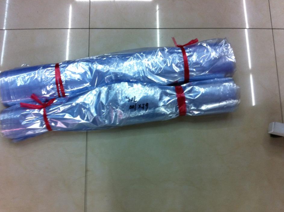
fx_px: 311
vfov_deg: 37.6
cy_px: 113
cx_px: 140
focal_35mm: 38
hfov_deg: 49.0
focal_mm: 3.85
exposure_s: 1/15
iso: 100
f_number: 2.8
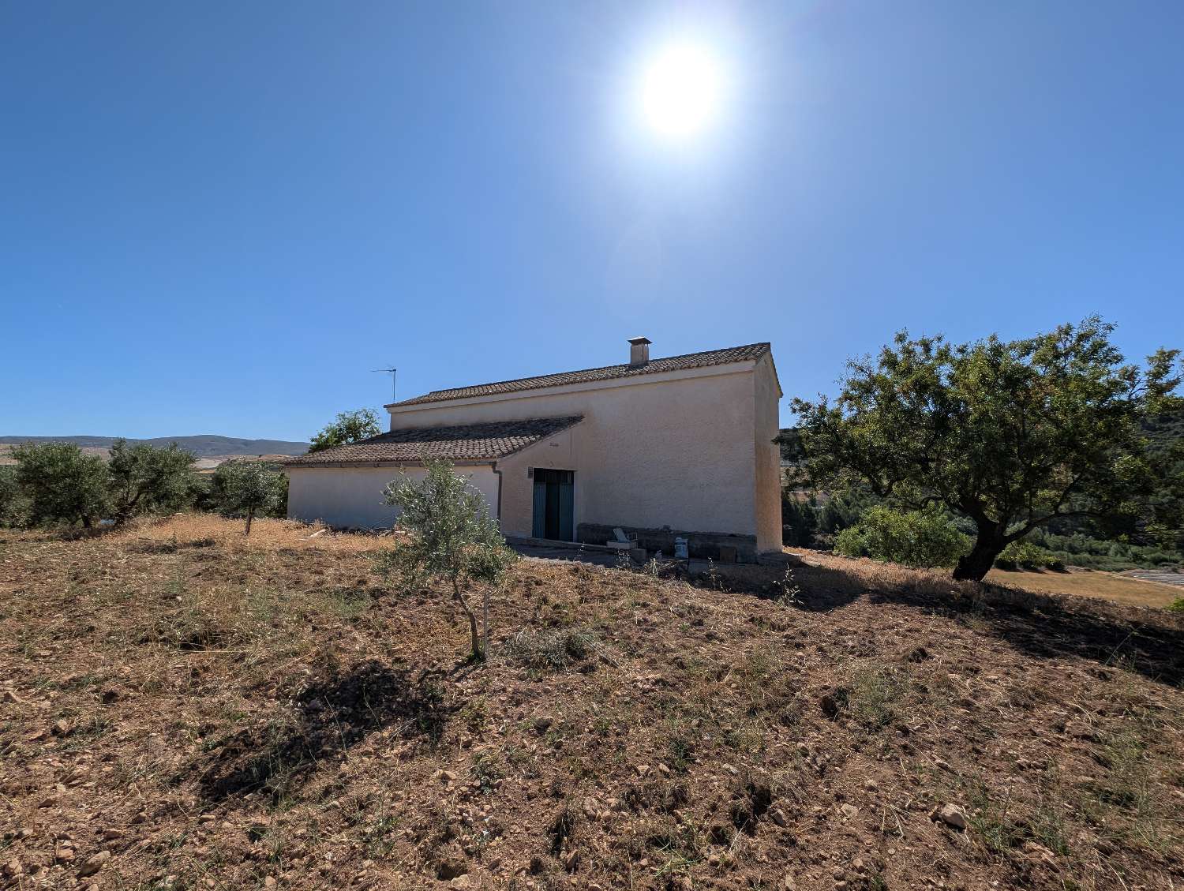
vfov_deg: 94.6
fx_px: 411
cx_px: 592
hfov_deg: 110.5
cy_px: 446
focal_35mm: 12
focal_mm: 2.23
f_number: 1.95
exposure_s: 1/3175
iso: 46
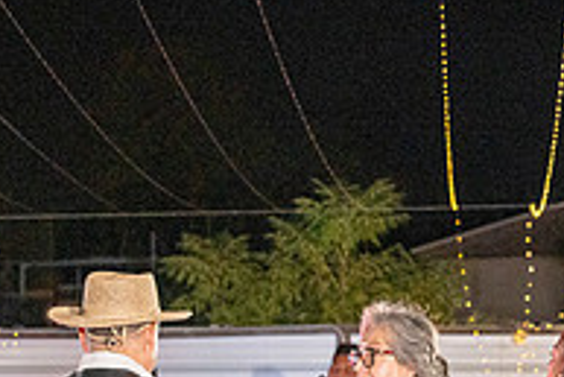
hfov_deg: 15.1
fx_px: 2117
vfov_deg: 9.9
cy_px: 525
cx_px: 146
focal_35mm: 135
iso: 3200
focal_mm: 45
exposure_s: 1/160
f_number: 4
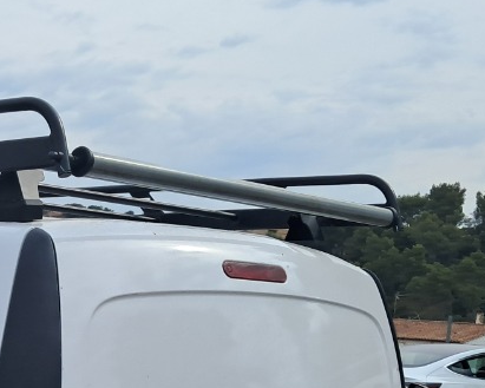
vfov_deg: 17.5
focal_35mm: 82
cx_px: -76
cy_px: 514
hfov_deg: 21.8
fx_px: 1177
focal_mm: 4
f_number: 1.8
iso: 50
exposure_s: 1/543
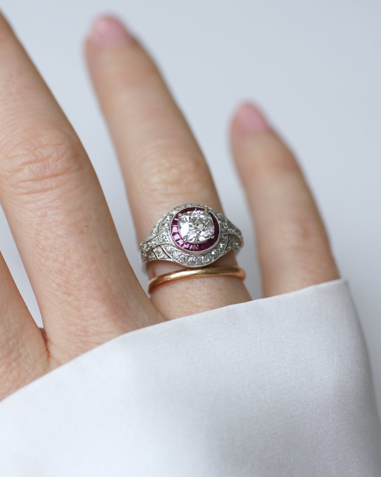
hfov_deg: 13.0
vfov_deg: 16.2
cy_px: 241
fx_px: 1678
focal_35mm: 119
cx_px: 191
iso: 200
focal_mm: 70
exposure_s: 1/125
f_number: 3.5
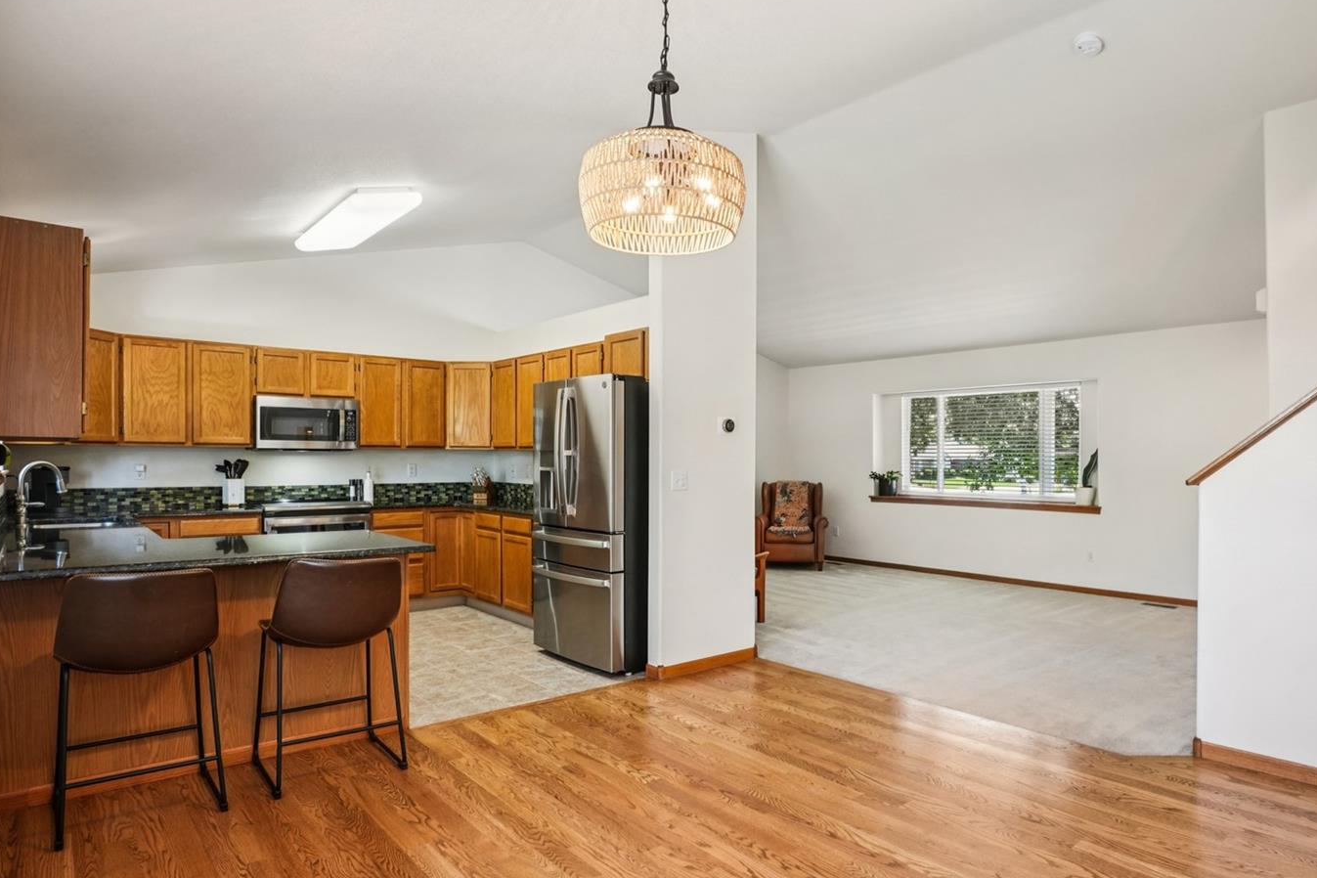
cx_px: 713
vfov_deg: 62.9
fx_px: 717
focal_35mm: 20
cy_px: 461
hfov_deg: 85.0
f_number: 8
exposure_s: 1/20
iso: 400
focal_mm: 11
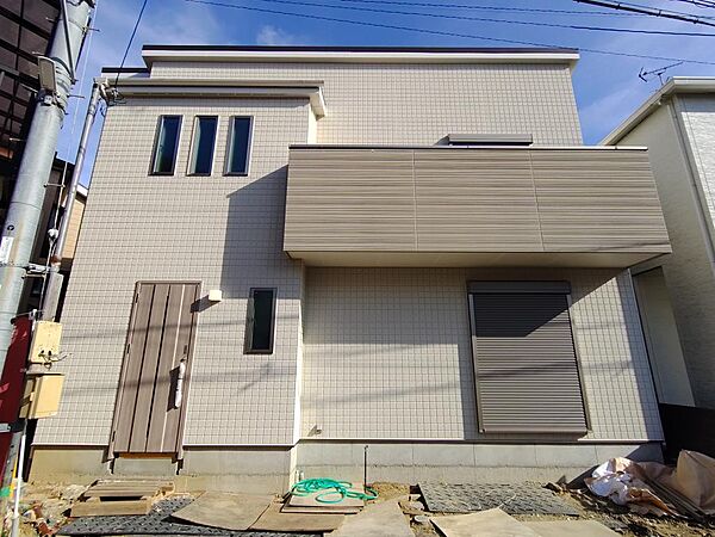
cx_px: 358
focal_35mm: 17
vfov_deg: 74.7
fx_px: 351
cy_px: 268
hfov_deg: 91.0
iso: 50
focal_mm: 2.16
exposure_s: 1/886
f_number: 2.2
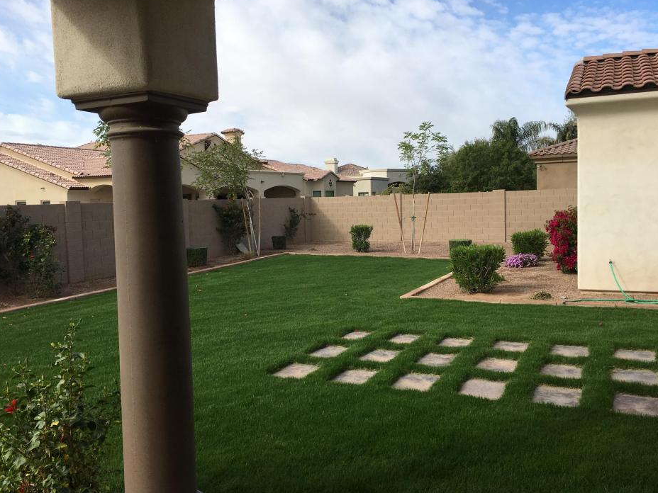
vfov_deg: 44.2
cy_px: 239
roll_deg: +1.3
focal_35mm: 32
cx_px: 342
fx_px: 608
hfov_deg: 56.8
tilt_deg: -1.5
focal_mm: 4.15
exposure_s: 1/1374
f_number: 2.2
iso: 25
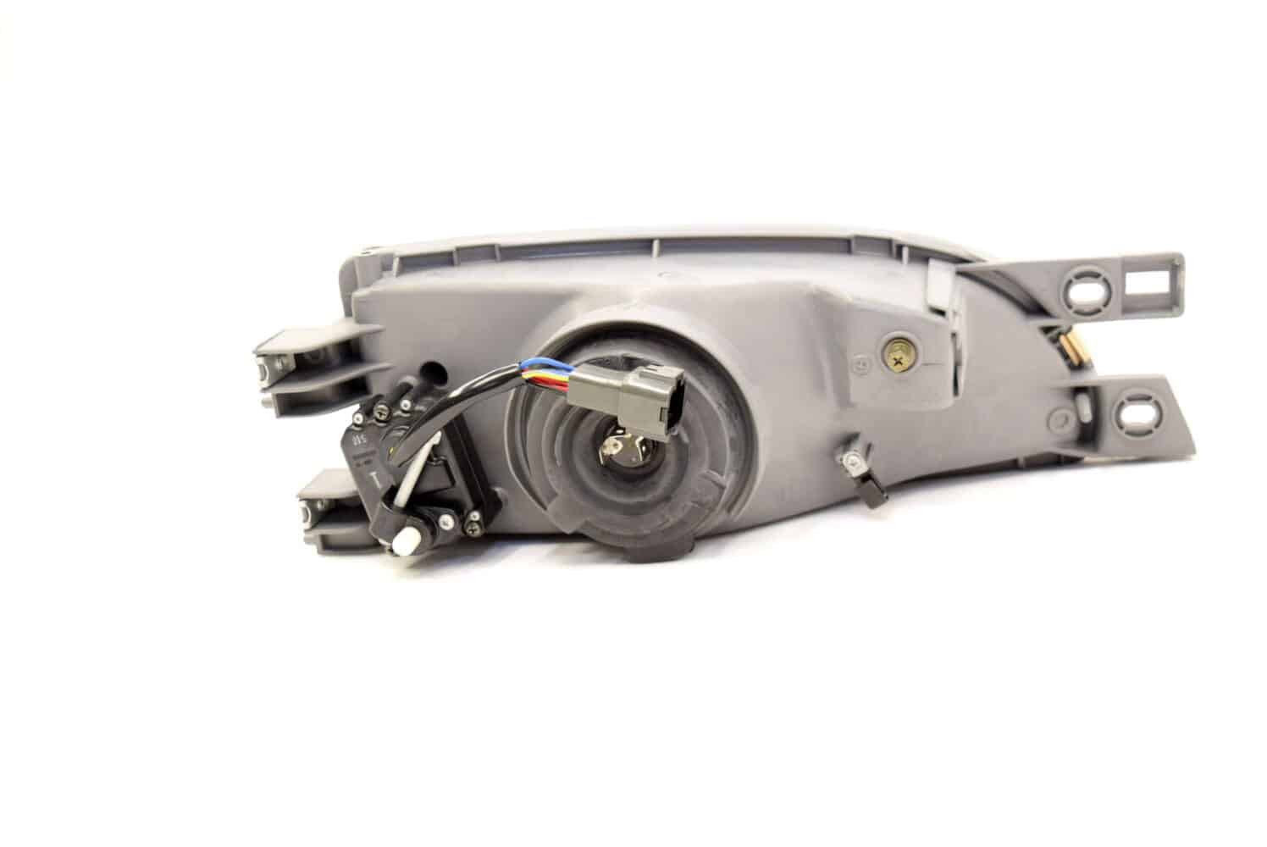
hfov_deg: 46.4
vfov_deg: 31.9
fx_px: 1479
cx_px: 634
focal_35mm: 42
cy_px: 424
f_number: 5
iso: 400
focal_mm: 28
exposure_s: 1/100
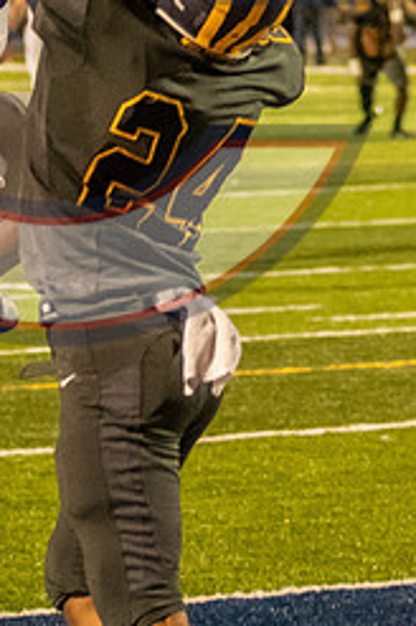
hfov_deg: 3.7
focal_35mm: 372
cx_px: 408
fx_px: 6466
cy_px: -102
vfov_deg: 5.5
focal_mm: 70
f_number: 2.8
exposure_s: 1/1000
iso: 10000
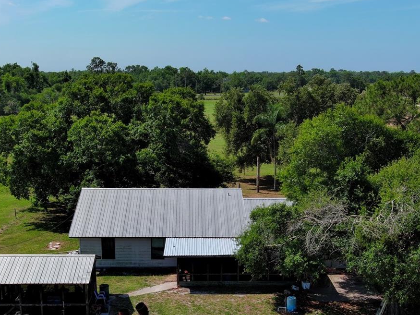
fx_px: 619
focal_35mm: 51
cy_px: 226
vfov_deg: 28.2
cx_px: 185
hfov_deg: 37.4
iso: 100
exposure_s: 1/320
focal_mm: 10.57
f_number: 9
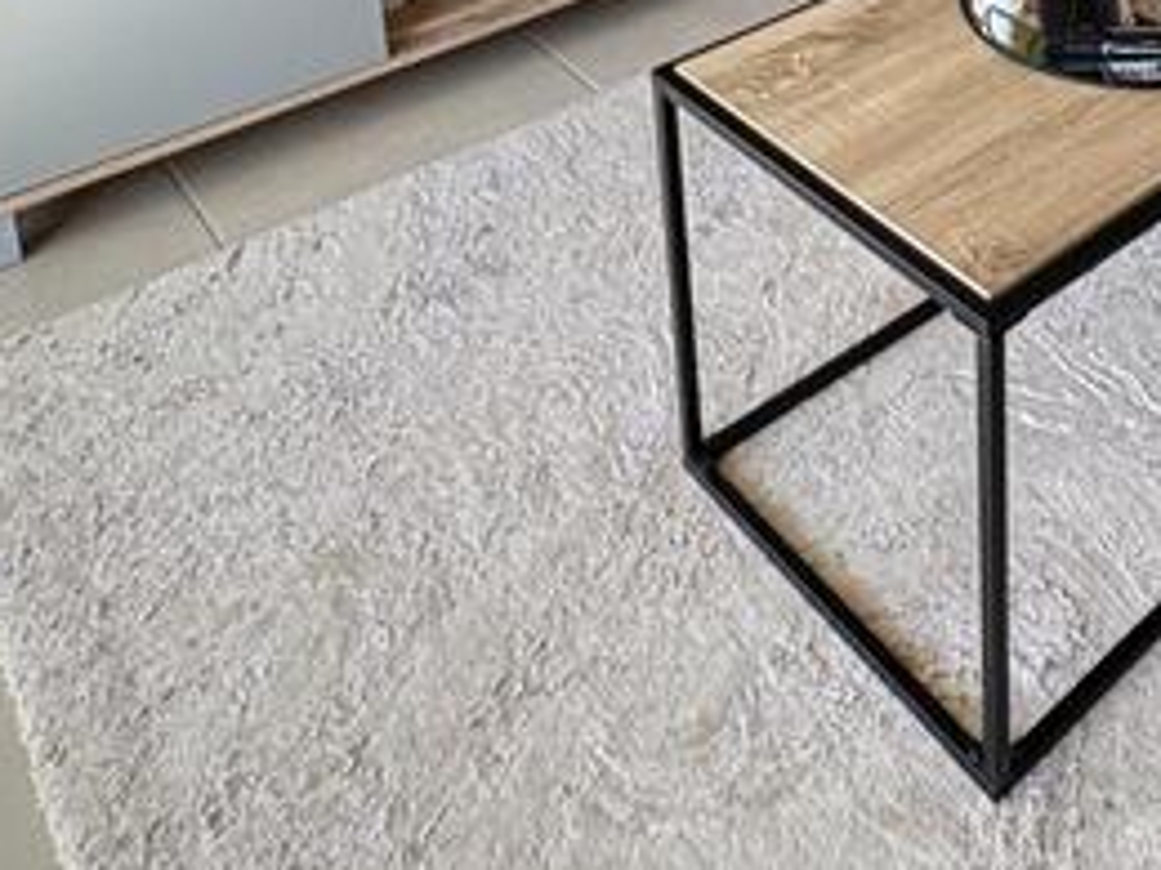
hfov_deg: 40.8
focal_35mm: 43
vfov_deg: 27.0
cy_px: -321
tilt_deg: -15.5
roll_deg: +0.3
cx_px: 1027
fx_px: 1442
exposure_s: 1/99
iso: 64
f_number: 2.2
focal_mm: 2.22
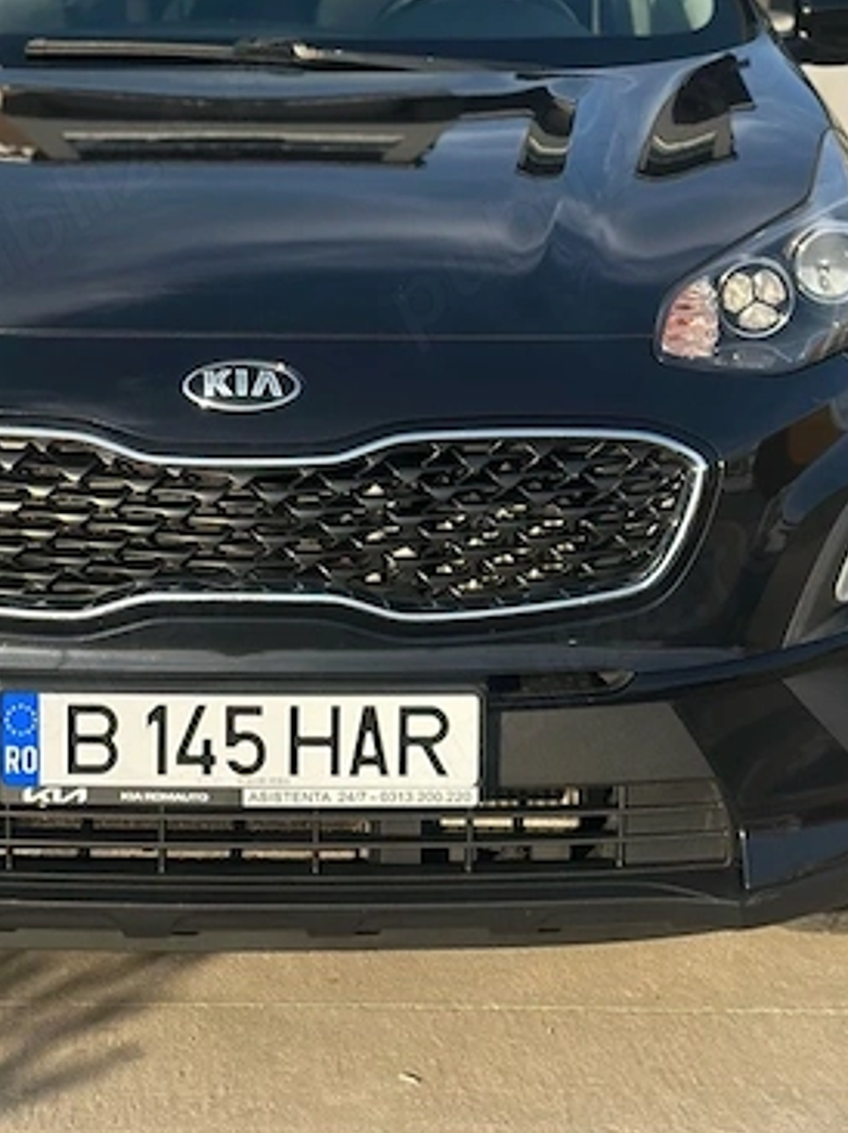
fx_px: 3434
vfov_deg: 18.6
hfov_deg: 14.0
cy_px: 257
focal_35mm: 105
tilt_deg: -7.0
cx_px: 229
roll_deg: +0.1
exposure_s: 1/2667
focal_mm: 6.86
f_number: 1.78
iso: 80
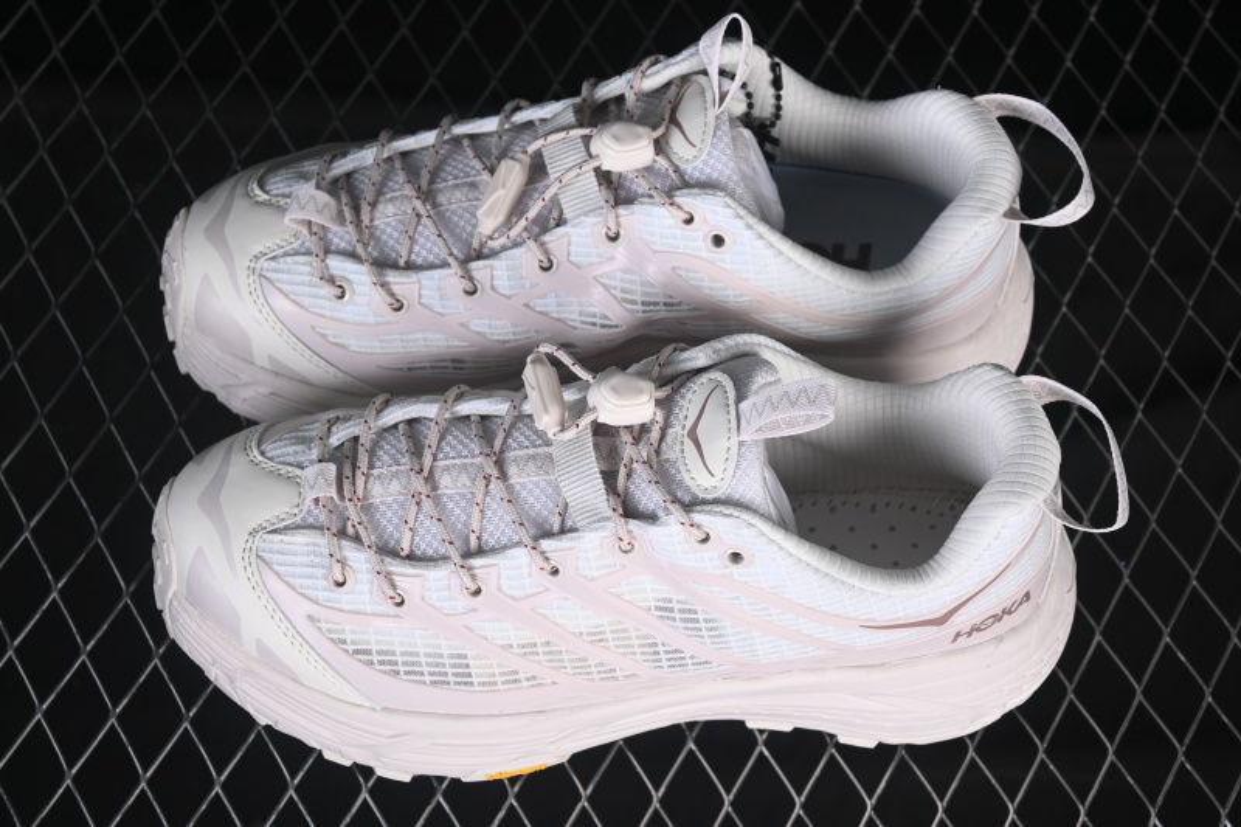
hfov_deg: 27.0
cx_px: 620
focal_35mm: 75
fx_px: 2585
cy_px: 414
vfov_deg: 18.2
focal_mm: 50
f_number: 7.1
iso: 160
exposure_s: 1/100
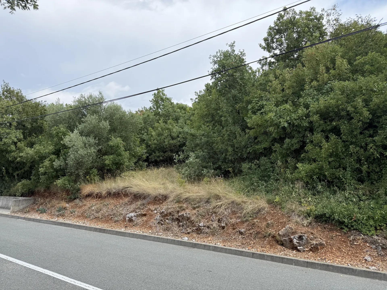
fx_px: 268
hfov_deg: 71.6
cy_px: 145
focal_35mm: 24
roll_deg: -2.4
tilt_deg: +10.3
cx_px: 194
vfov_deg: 56.8
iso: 100
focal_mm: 6.76
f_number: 1.78
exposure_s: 1/2525
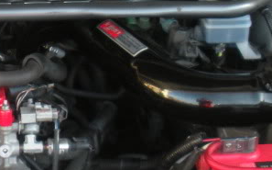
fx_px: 948
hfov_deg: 15.8
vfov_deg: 10.2
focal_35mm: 128
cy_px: 93
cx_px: -43
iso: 162
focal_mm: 6.3
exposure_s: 1/57.4
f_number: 3.5
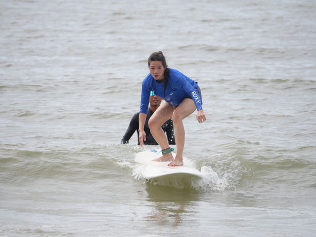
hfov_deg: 2.6
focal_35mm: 756
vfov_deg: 2.0
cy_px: 118
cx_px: 158
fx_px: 6903
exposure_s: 1/640
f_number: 6.1
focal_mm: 364
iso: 250
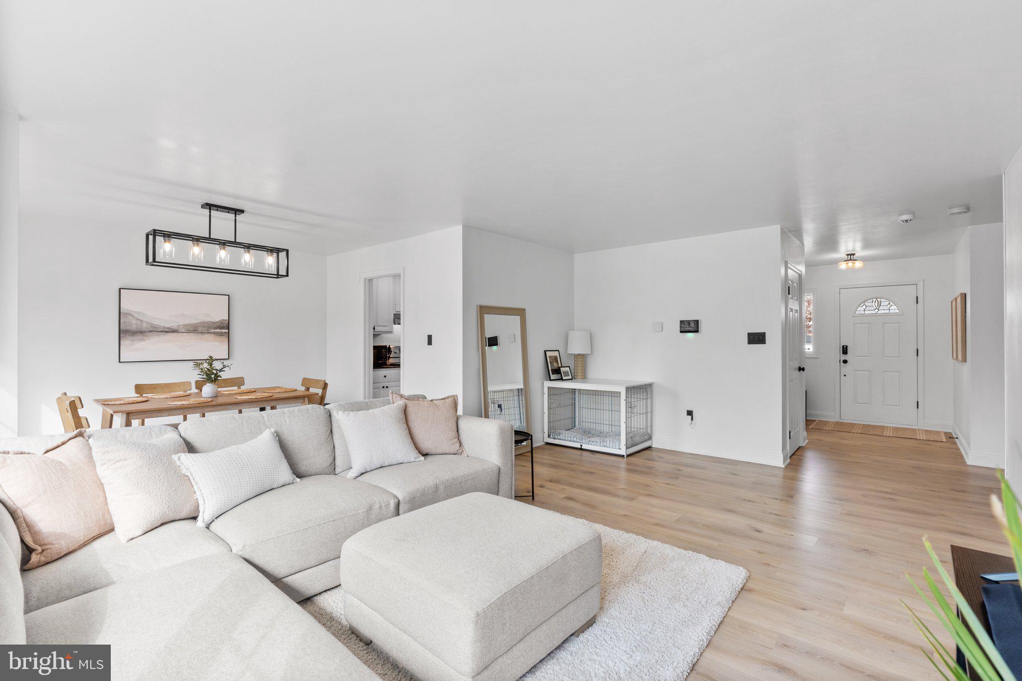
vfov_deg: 70.4
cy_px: 340
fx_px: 483
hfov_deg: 93.3
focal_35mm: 17
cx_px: 511
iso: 100
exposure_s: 1/4
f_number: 8
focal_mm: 11.5
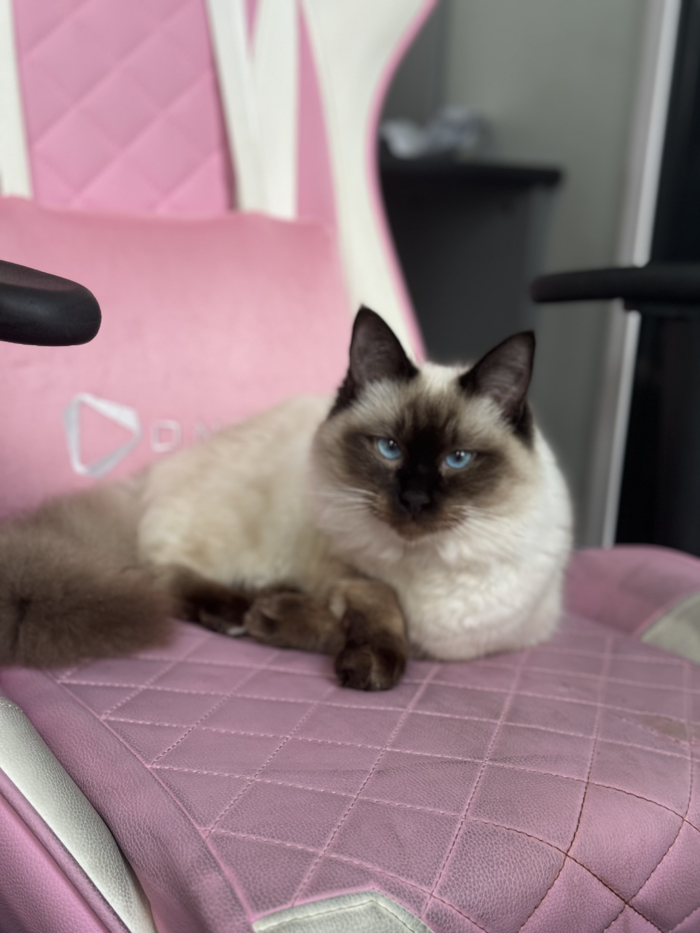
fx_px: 1294
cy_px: 466
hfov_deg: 30.3
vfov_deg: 39.7
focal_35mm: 48
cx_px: 350
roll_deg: -3.1
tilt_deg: -11.0
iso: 100
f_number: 1.78
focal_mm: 6.76
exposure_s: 1/50
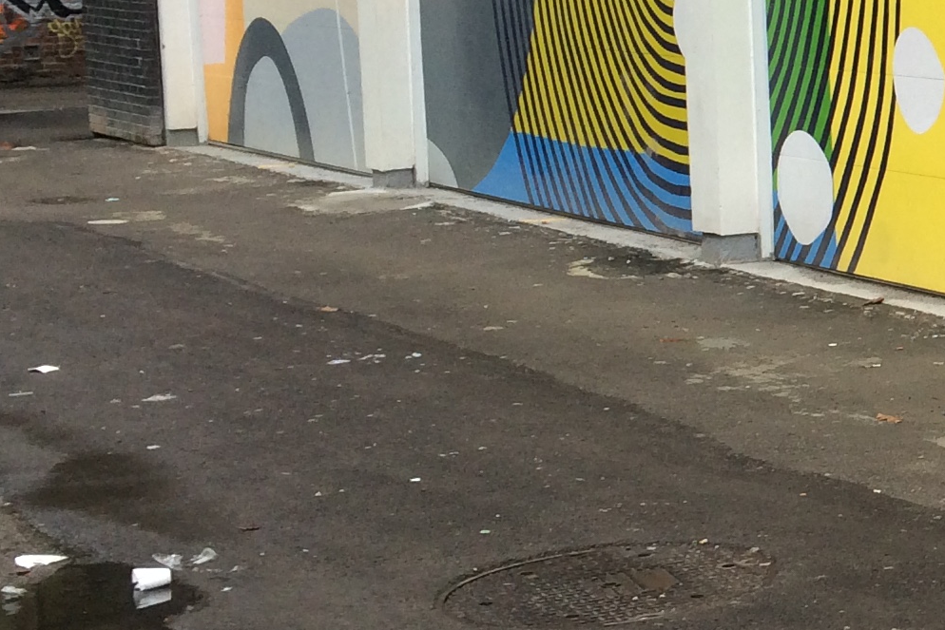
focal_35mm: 99
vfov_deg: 13.8
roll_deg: +2.5
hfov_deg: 18.6
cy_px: 173
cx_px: 1360
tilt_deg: -5.4
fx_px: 2599
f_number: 2.2
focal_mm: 4.15
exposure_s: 1/60
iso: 50
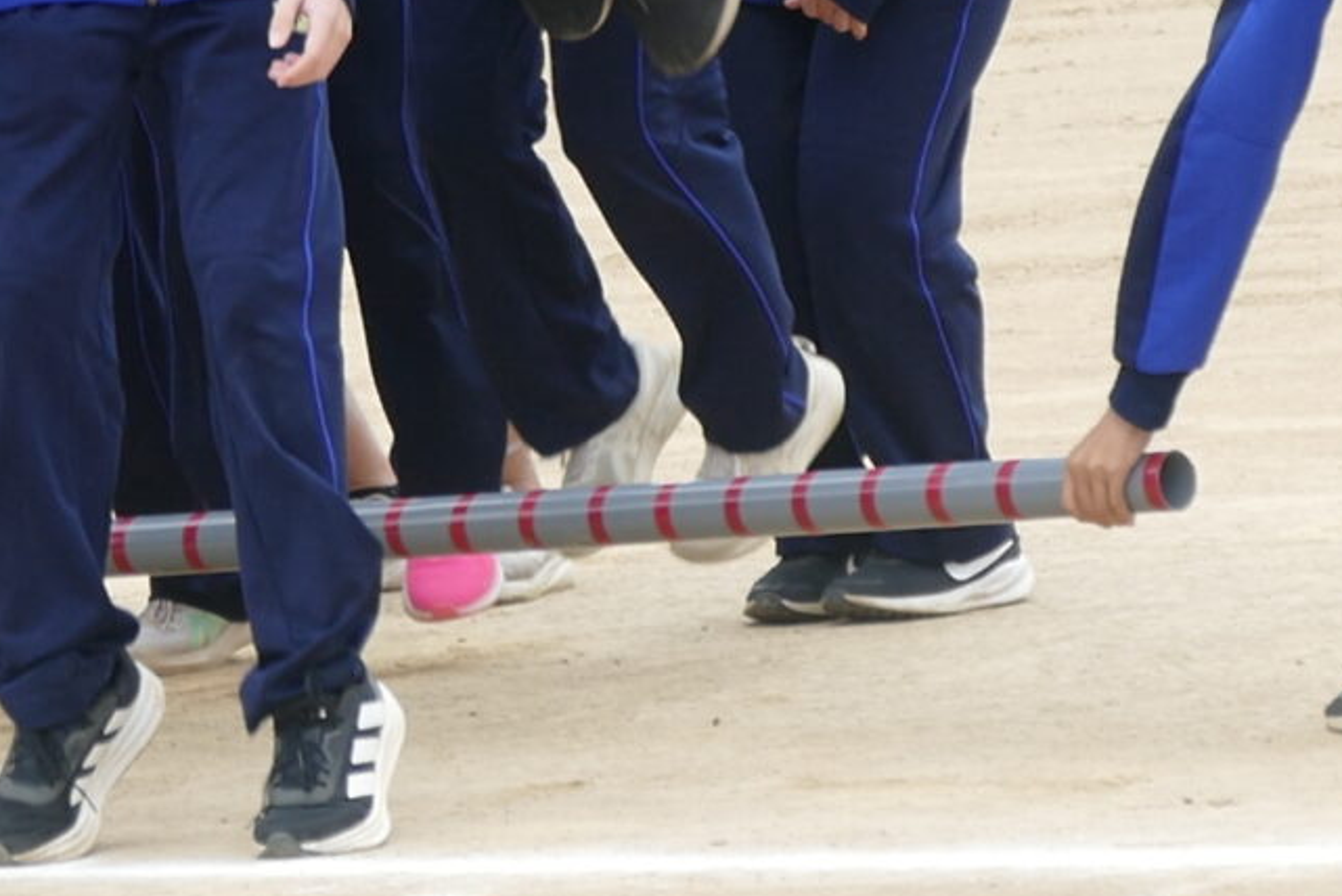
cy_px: -27
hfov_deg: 3.9
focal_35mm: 522
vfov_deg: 2.6
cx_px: 140
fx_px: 19467
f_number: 4
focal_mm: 67.72
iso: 160
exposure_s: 1/500
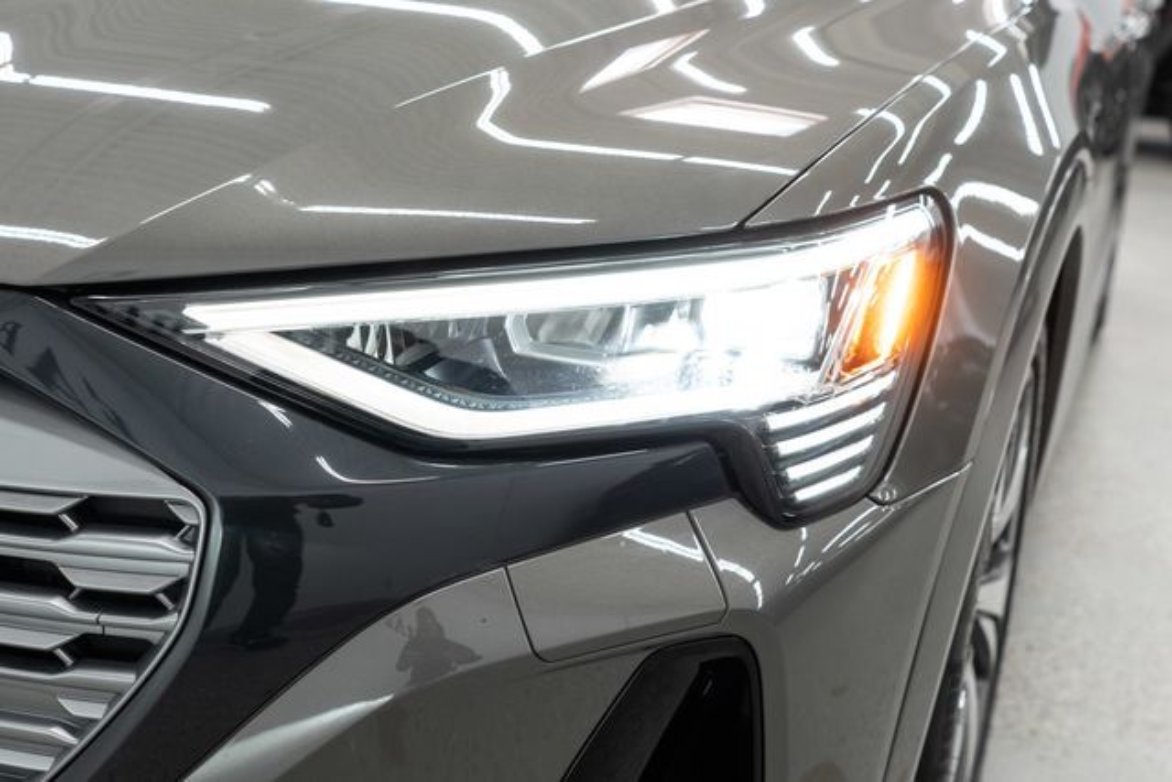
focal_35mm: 42
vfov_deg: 31.9
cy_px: 391
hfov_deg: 46.4
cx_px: 586
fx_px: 1368
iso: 200
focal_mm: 28
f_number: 3.2
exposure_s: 1/40
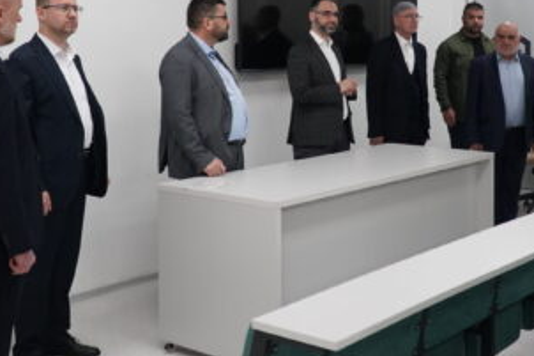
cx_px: 348
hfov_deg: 36.6
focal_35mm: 54
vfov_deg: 24.7
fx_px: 801
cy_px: 74
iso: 1000
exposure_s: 1/250
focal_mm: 23
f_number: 4
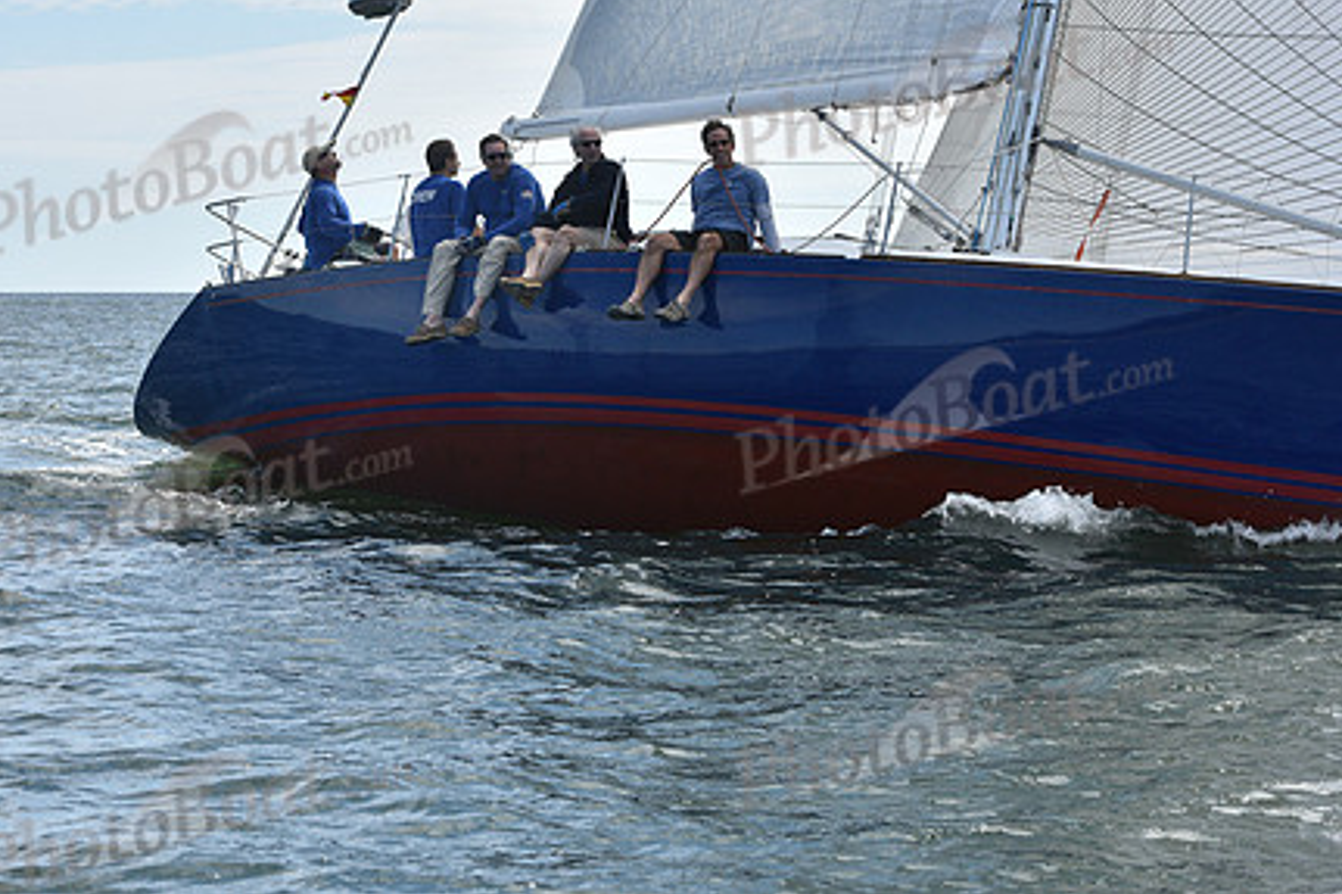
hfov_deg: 19.5
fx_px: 3912
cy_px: 294
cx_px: 576
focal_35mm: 105
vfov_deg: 13.0
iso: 320
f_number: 8
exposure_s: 1/1000
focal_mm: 78
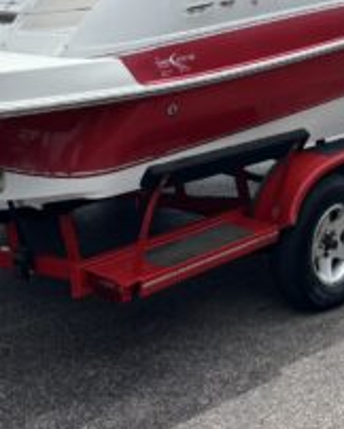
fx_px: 851
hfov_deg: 22.8
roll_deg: -3.0
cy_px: 47
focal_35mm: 67
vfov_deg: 27.3
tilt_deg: +1.9
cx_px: 175
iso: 50
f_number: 1.6
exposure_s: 1/5952
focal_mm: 5.96
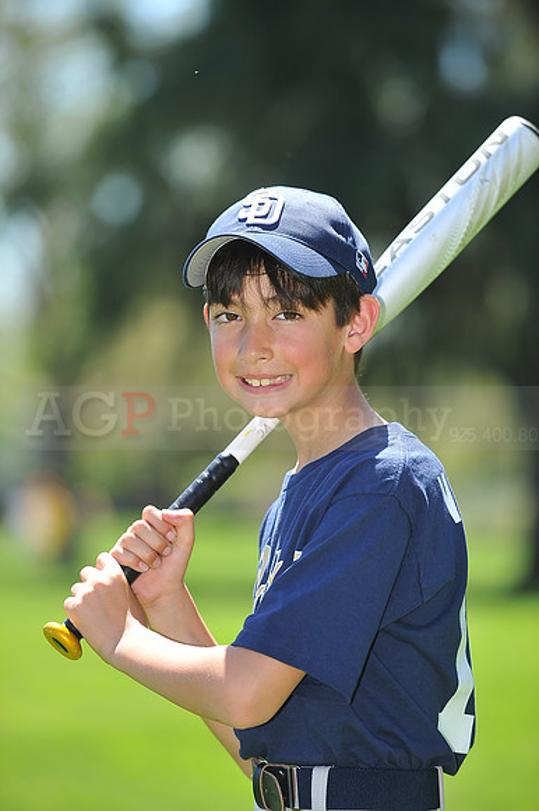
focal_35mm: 200
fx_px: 4497
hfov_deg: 6.9
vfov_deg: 10.3
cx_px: 270
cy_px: 406
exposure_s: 1/500
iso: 200
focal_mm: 200
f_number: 4.5
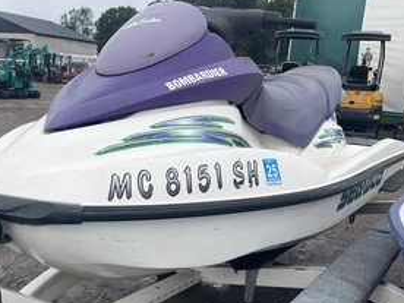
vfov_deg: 34.0
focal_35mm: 42
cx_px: 143
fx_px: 490
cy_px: 202
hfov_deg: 44.3
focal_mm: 3
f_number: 1.8
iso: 25
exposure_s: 1/657
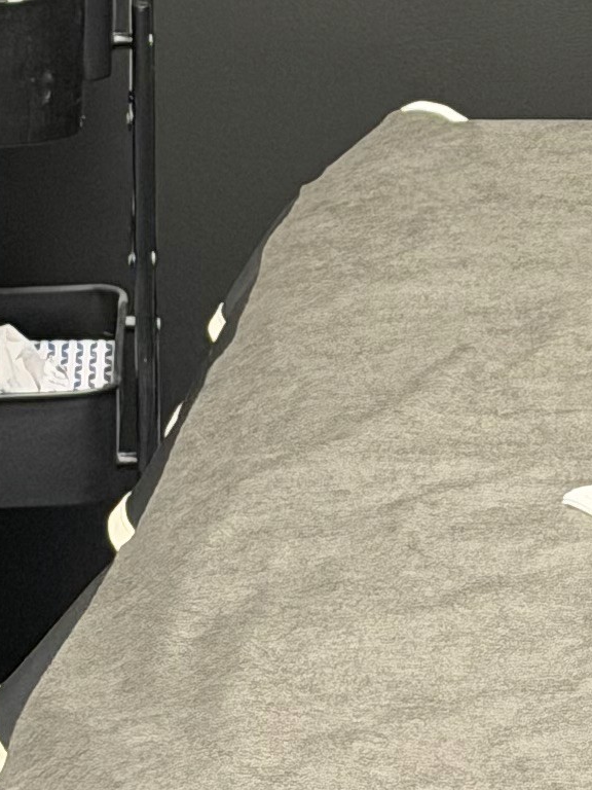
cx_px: 917
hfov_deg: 5.8
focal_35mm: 252
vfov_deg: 7.8
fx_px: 5746
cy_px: -247
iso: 200
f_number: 1.78
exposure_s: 1/33
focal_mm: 6.76
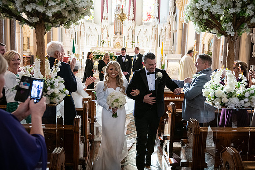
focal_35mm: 32
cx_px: 128
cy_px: 85
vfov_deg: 41.1
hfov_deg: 58.7
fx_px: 227
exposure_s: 1/160
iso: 1600
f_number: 3.5
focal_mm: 32
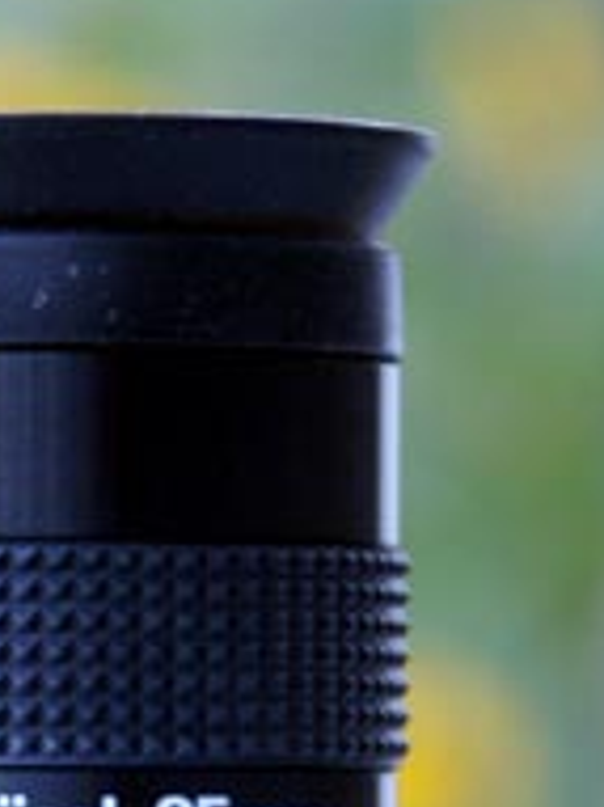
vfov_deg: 4.9
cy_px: 782
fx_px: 9503
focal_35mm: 408
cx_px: 101
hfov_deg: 3.6
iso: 100
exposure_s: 1/10
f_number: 3.5
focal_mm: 49.25
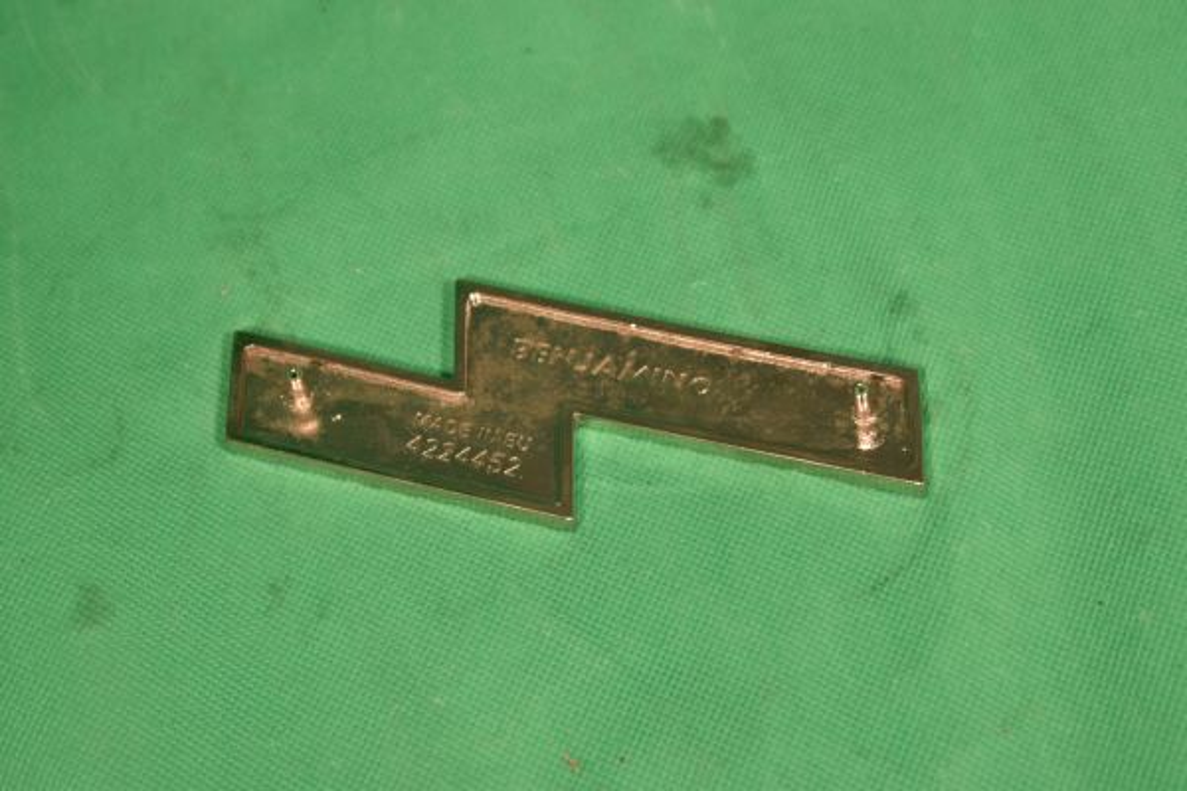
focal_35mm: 82
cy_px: 396
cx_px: 594
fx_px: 2720
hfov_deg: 24.6
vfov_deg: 16.6
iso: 250
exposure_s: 1/100
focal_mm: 55
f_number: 5.6
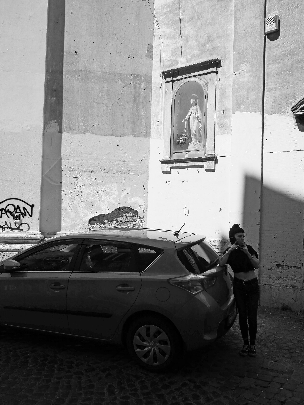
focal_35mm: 30
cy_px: 202
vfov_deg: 60.0
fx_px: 351
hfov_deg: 46.8
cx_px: 152
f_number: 5
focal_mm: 15
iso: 200
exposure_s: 1/1000
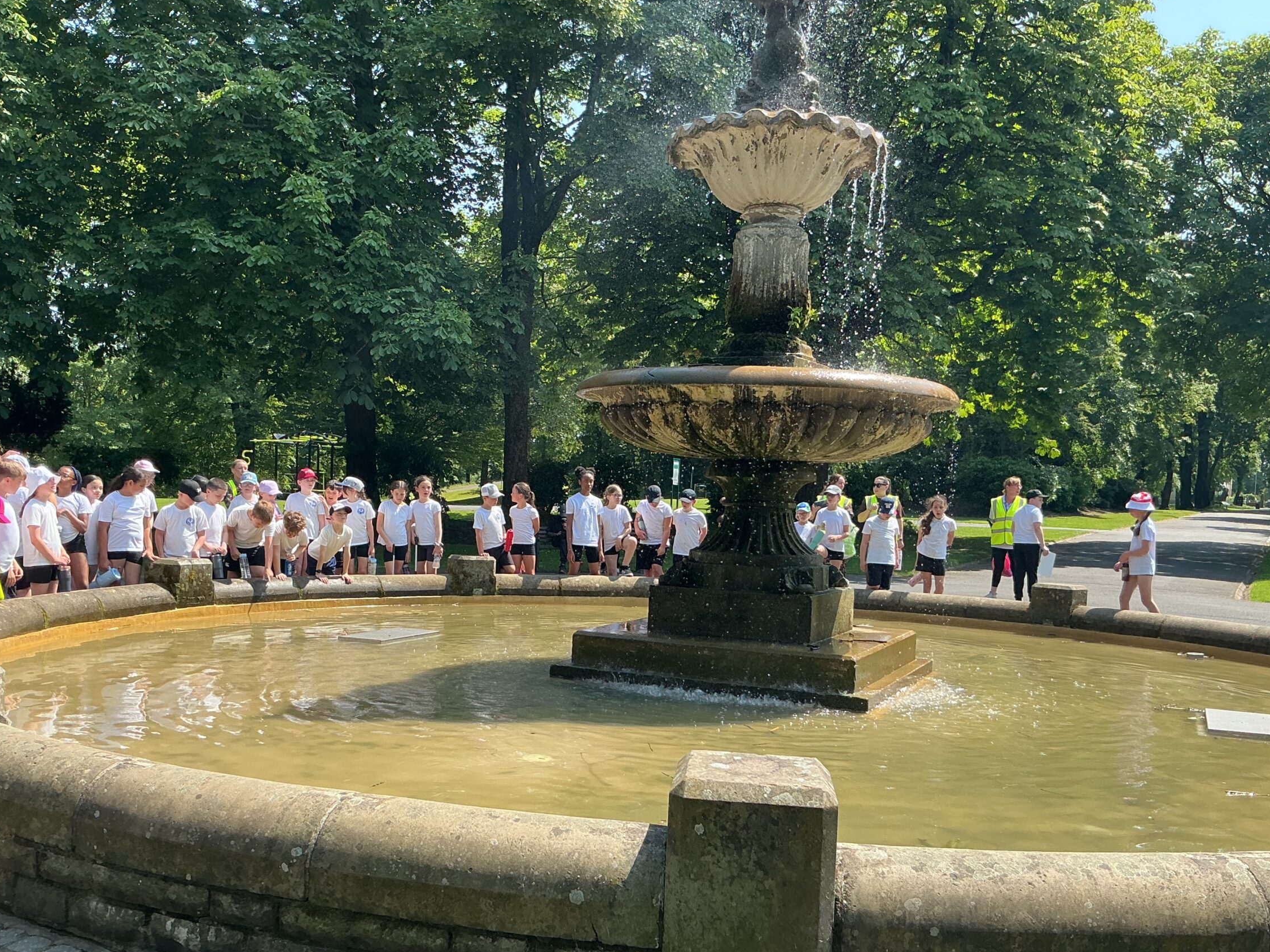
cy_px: 536
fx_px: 1211
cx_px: 634
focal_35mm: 33
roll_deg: -1.5
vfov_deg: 42.9
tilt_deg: -1.6
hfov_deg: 55.4
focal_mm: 3
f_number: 1.8
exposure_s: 1/613
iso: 25
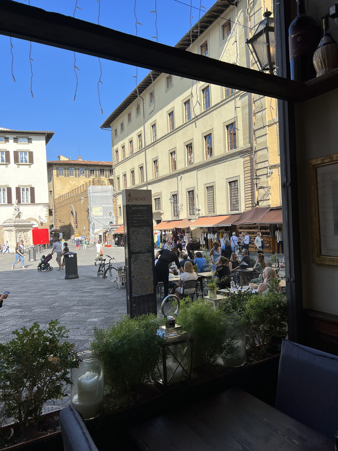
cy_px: 226
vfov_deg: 67.3
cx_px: 169
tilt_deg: -0.3
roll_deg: +2.5
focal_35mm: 26
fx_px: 338
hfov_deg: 53.1
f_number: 1.5
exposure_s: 1/2083
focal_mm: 5.7
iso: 50
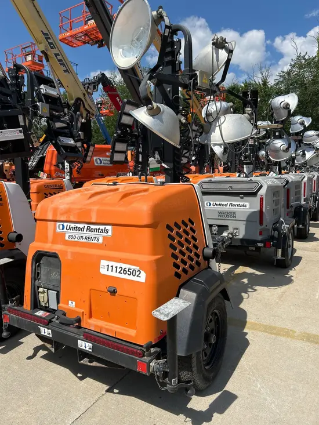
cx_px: 160
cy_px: 212
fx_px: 319
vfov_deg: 67.3
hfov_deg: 53.1
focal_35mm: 26
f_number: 1.5
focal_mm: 5.7
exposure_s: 1/5076
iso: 50
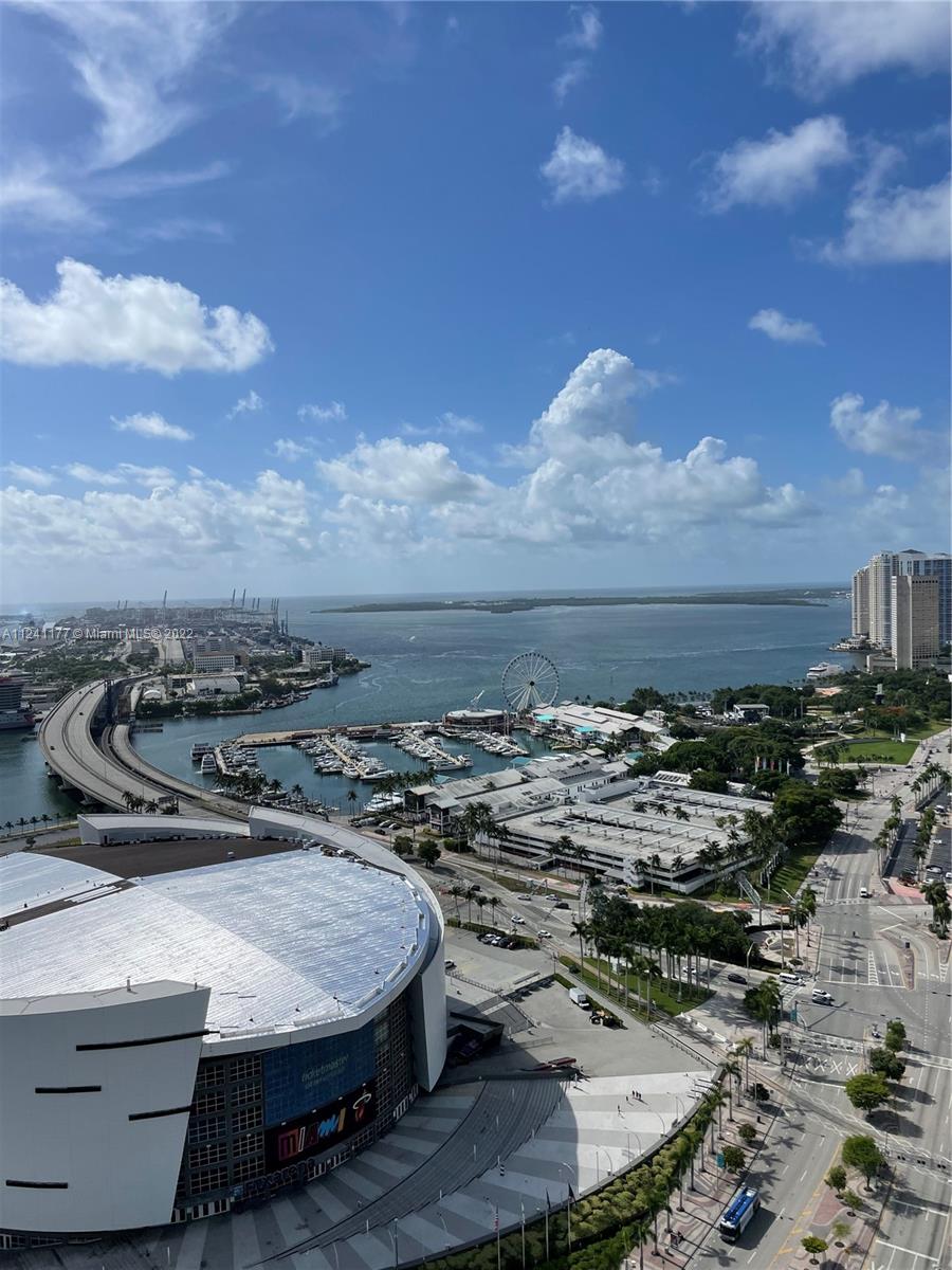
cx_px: 476
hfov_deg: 53.1
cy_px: 635
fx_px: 953
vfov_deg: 67.3
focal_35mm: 26
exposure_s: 1/9091
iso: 32
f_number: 1.6
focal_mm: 4.2
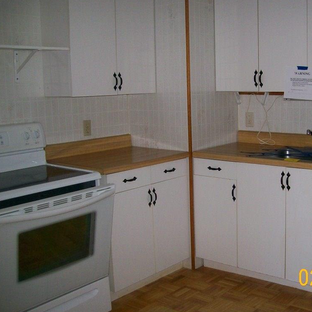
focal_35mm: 44
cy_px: 157
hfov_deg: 37.8
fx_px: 449
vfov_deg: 38.3
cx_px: 214
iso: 140
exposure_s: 1/64
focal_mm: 6
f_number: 2.7
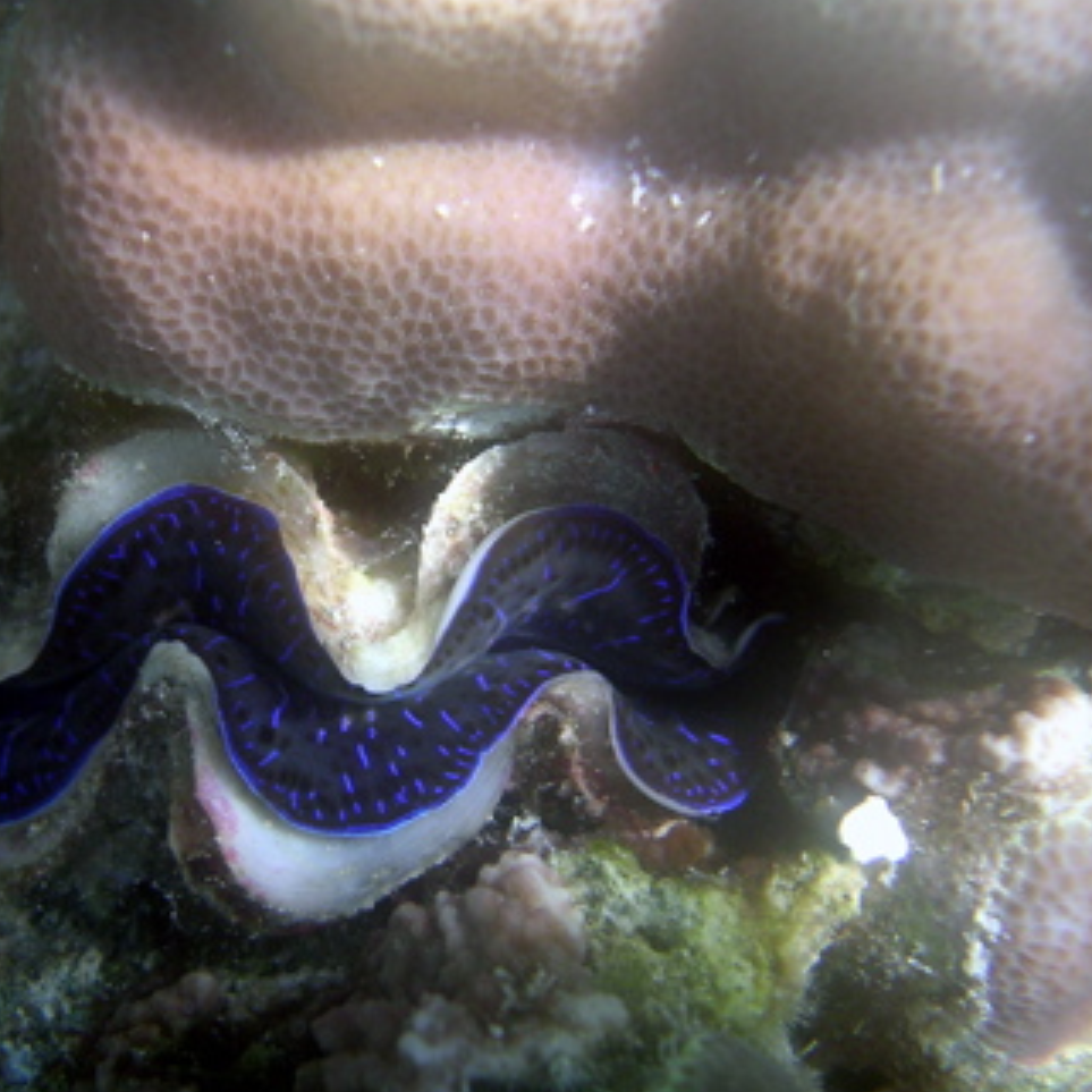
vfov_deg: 36.8
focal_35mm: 46
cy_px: 537
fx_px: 1642
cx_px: 367
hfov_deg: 36.4
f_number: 2.8
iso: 100
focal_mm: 5.8
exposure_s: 1/132
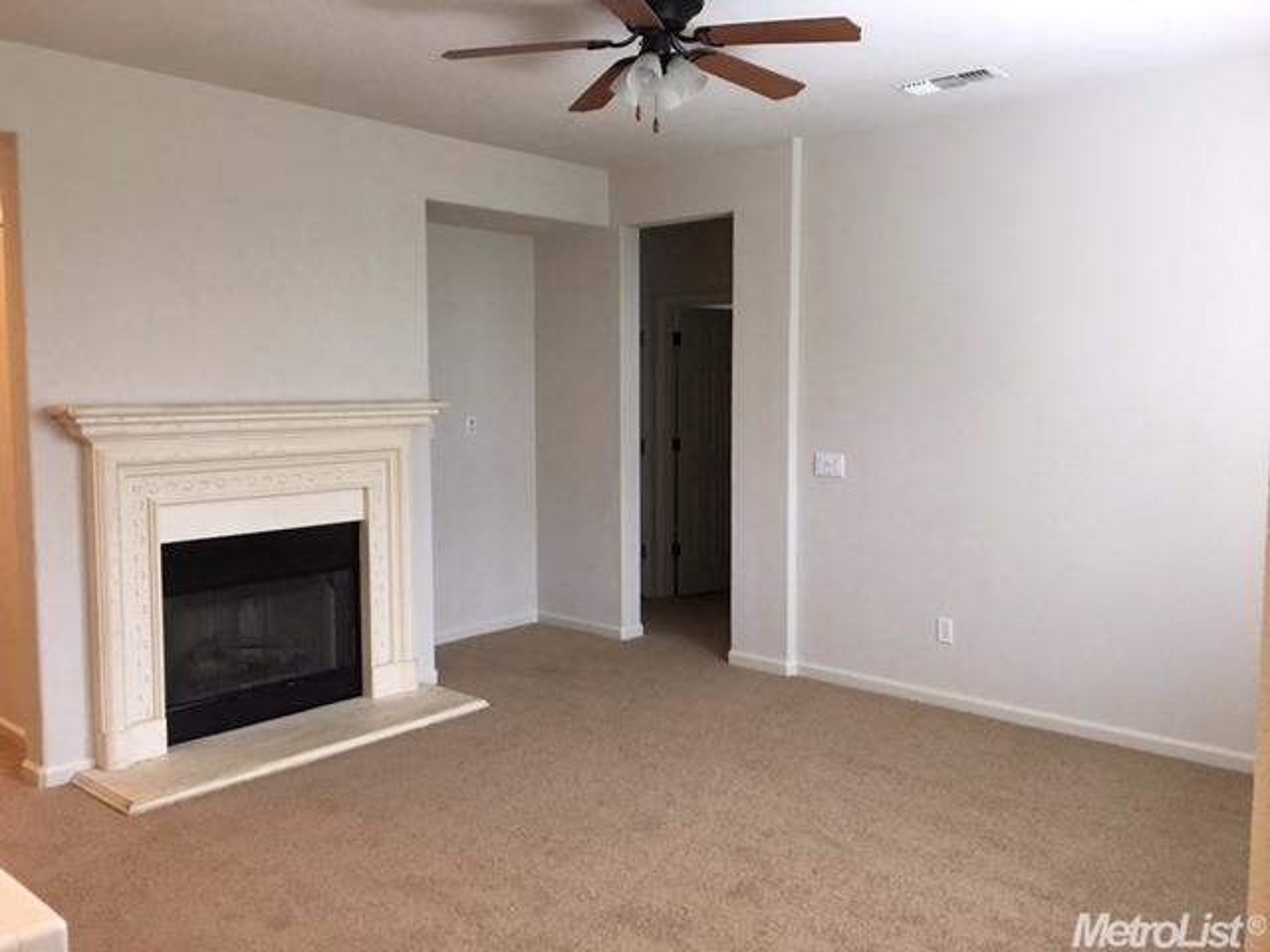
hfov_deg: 61.7
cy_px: 476
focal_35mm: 29
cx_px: 635
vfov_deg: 48.2
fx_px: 1064
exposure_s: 1/15
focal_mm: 4.15
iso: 80
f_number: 2.2
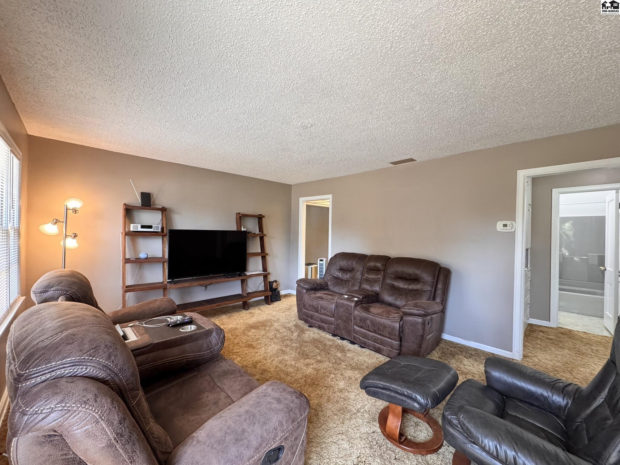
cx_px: 310
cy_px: 232
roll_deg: -1.0
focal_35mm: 14
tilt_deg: -0.7
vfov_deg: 85.7
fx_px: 251
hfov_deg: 102.1
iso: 250
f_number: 2.2
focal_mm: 2.22
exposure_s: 1/120
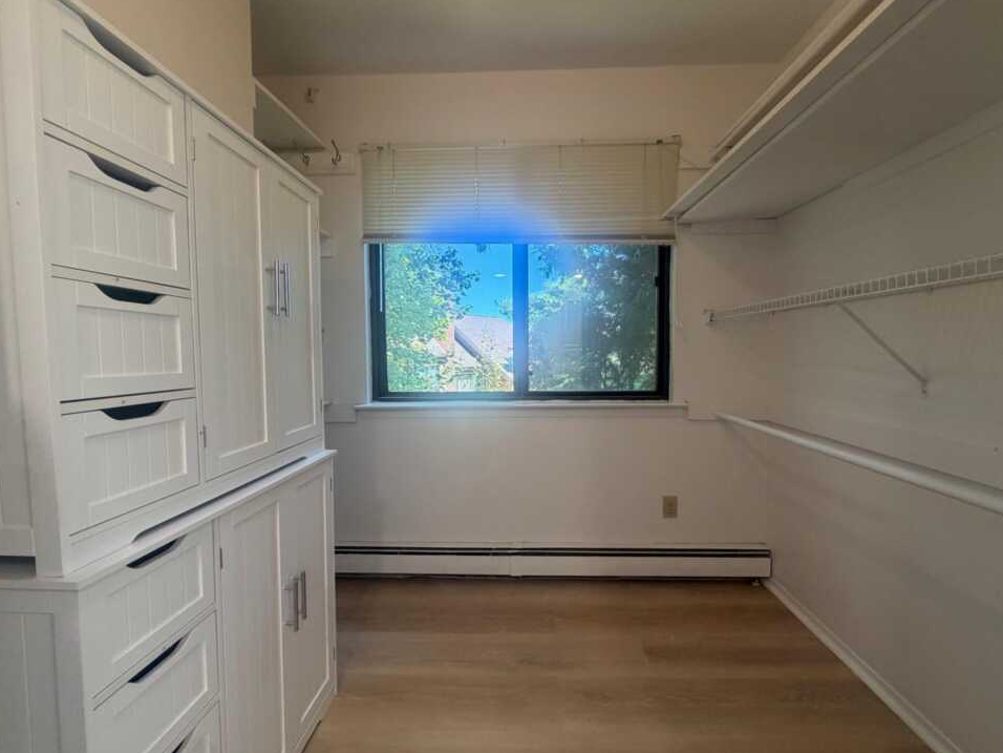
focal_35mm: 15
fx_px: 435
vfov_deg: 81.7
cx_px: 515
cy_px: 380
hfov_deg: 98.1
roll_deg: +0.7
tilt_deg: -2.7
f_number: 2.2
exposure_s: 1/120
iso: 200
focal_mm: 2.22
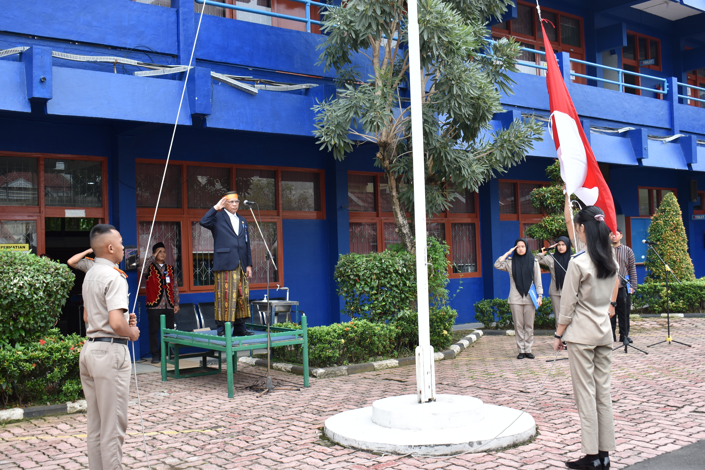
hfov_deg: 47.9
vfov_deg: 33.0
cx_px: 352
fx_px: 793
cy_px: 235
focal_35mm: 40
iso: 200
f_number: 5.6
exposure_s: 1/80
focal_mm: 27
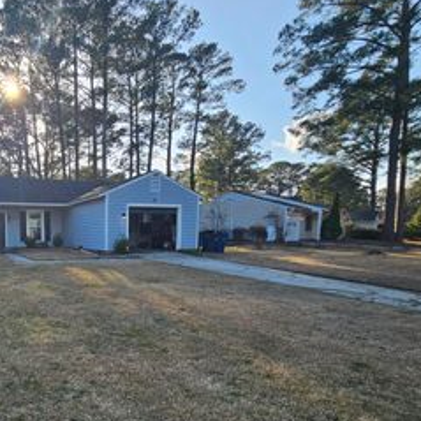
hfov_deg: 58.9
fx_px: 330
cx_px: 72
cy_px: 281
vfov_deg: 63.4
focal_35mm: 24
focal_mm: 2.2
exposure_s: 1/1129
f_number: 2.2
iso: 50
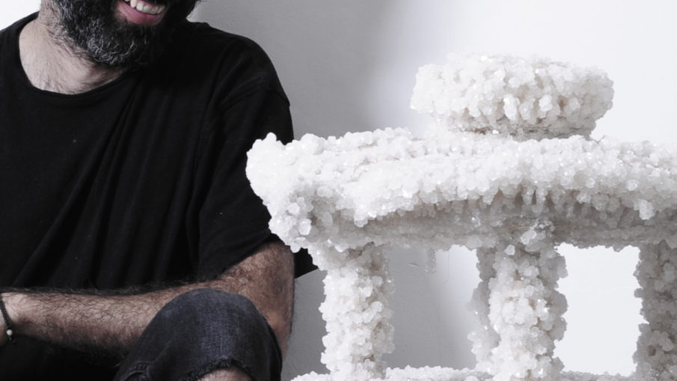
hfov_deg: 14.5
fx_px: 2657
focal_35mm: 148
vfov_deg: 8.2
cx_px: 233
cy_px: 354
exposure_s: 1/125
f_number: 13
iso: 250
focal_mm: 50
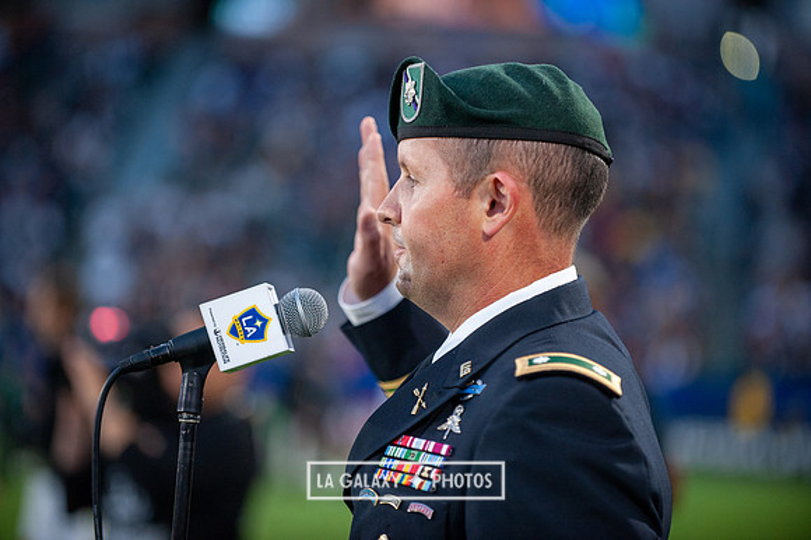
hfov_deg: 13.3
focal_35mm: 155
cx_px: 406
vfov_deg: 8.8
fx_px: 3490
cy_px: 270
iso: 1600
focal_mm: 155
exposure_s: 1/1000
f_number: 2.8
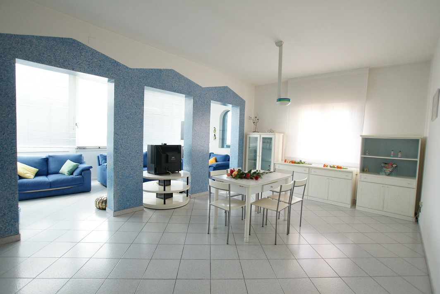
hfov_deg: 94.9
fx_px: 202
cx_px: 220
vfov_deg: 72.2
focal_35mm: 16
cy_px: 147
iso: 800
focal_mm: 11
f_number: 4.5
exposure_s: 1/30
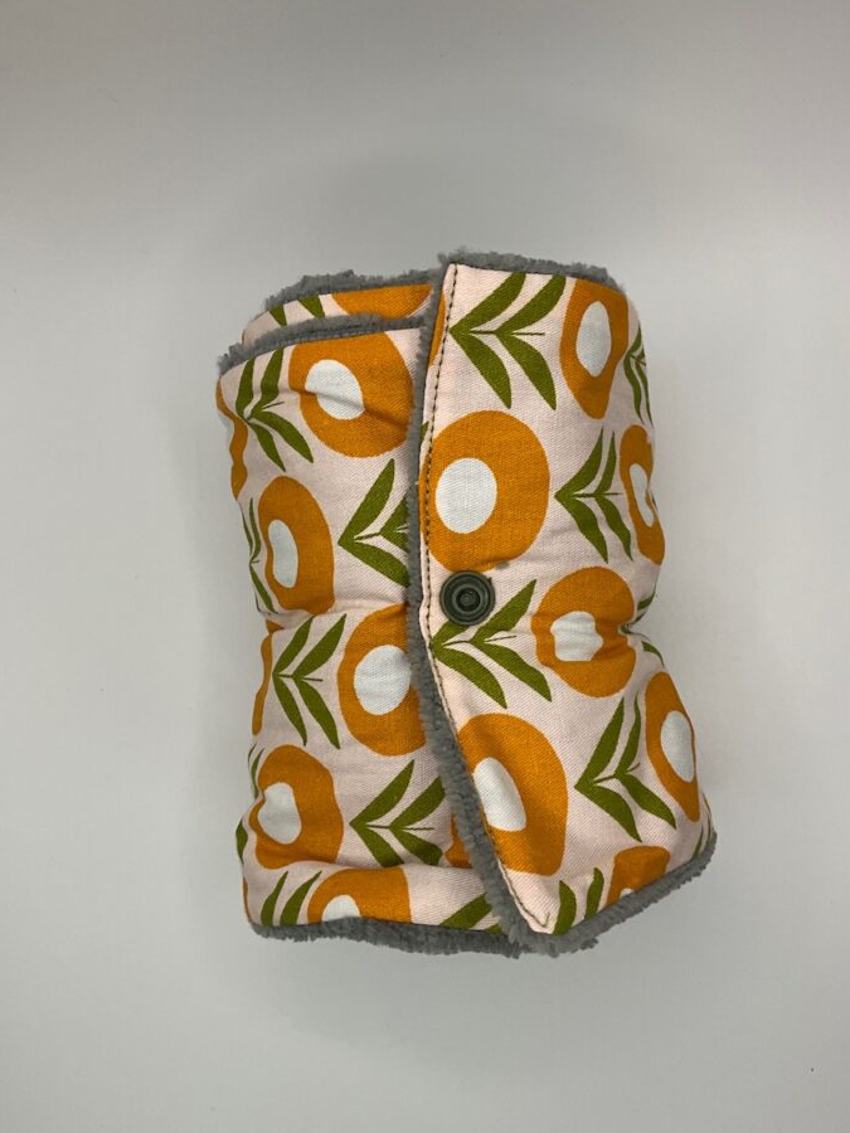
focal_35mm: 33
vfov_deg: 55.4
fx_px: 1080
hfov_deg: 42.9
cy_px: 572
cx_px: 450
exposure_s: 1/342
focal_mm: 3
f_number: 1.8
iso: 25
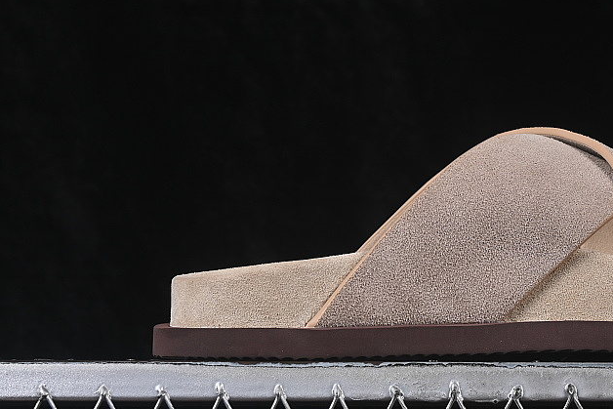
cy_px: 143
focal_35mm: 129
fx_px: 2197
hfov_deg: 15.7
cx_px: 526
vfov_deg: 10.6
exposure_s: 1/80
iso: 160
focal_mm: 50
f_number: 8
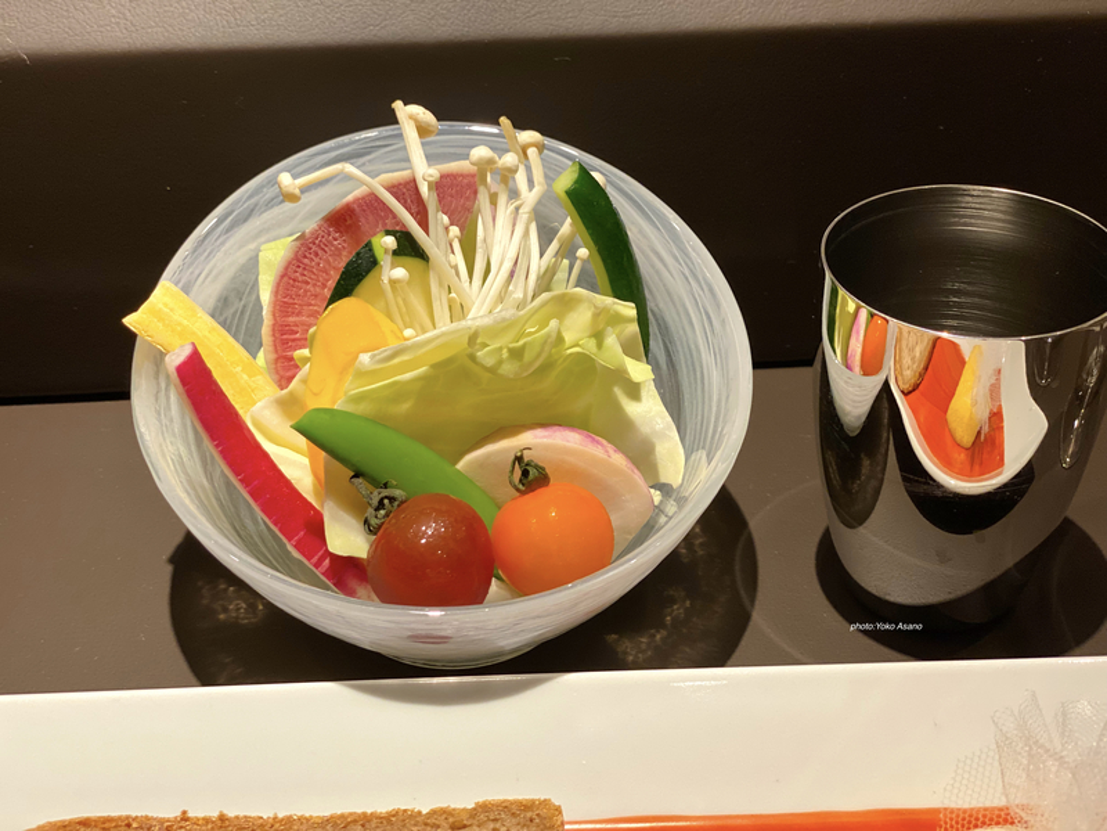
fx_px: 1663
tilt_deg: -35.9
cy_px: 416
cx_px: 554
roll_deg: +1.7
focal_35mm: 52
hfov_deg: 36.8
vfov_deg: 28.0
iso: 125
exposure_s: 1/50
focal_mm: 6
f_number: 2
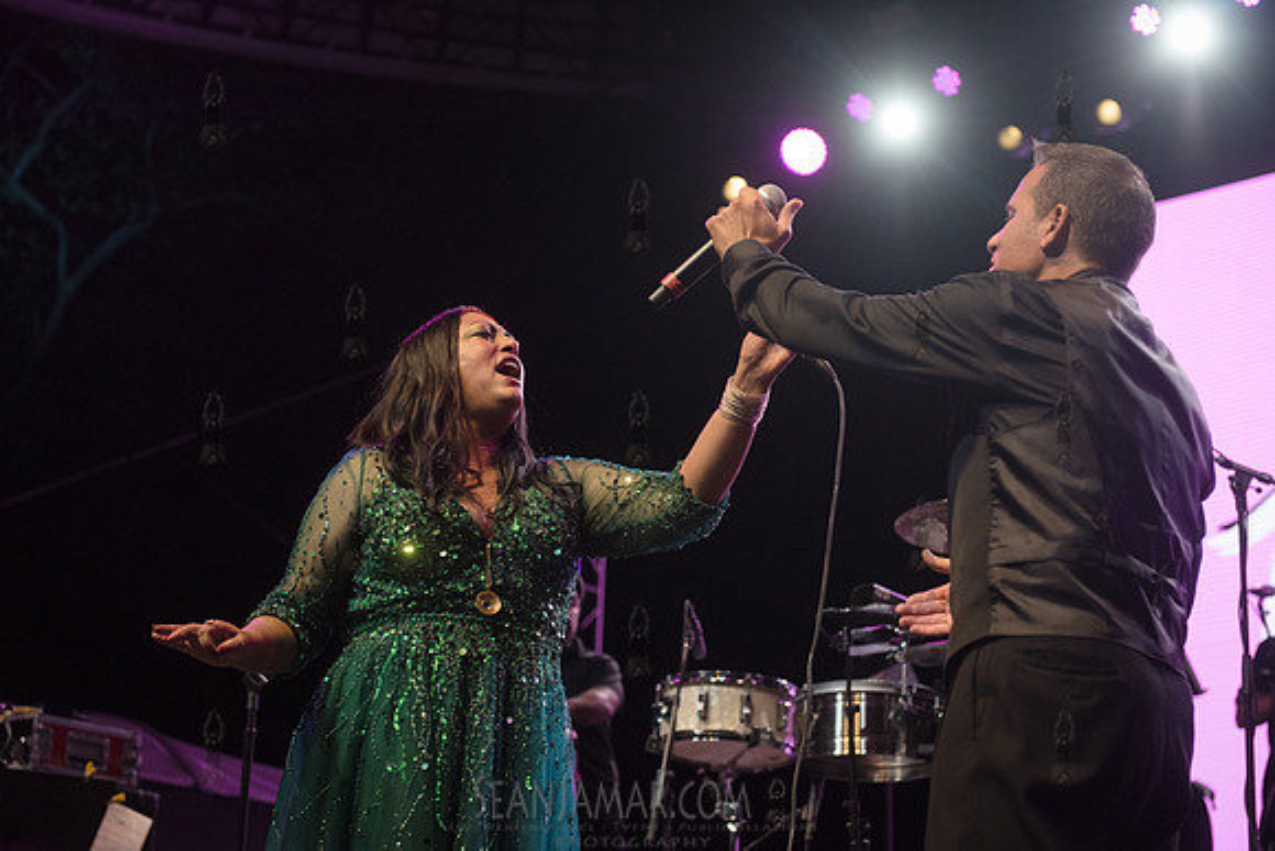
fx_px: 2480
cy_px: 426
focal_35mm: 70
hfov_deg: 28.8
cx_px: 638
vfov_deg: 19.5
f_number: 4
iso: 2500
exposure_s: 1/1250
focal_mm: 70
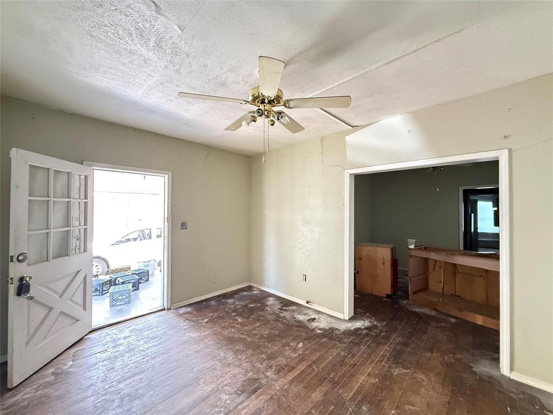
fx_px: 224
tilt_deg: +1.2
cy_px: 208
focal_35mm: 14
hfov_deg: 102.1
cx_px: 276
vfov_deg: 85.7
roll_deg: +0.2
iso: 1000
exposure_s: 1/60
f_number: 2.2
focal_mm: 2.22
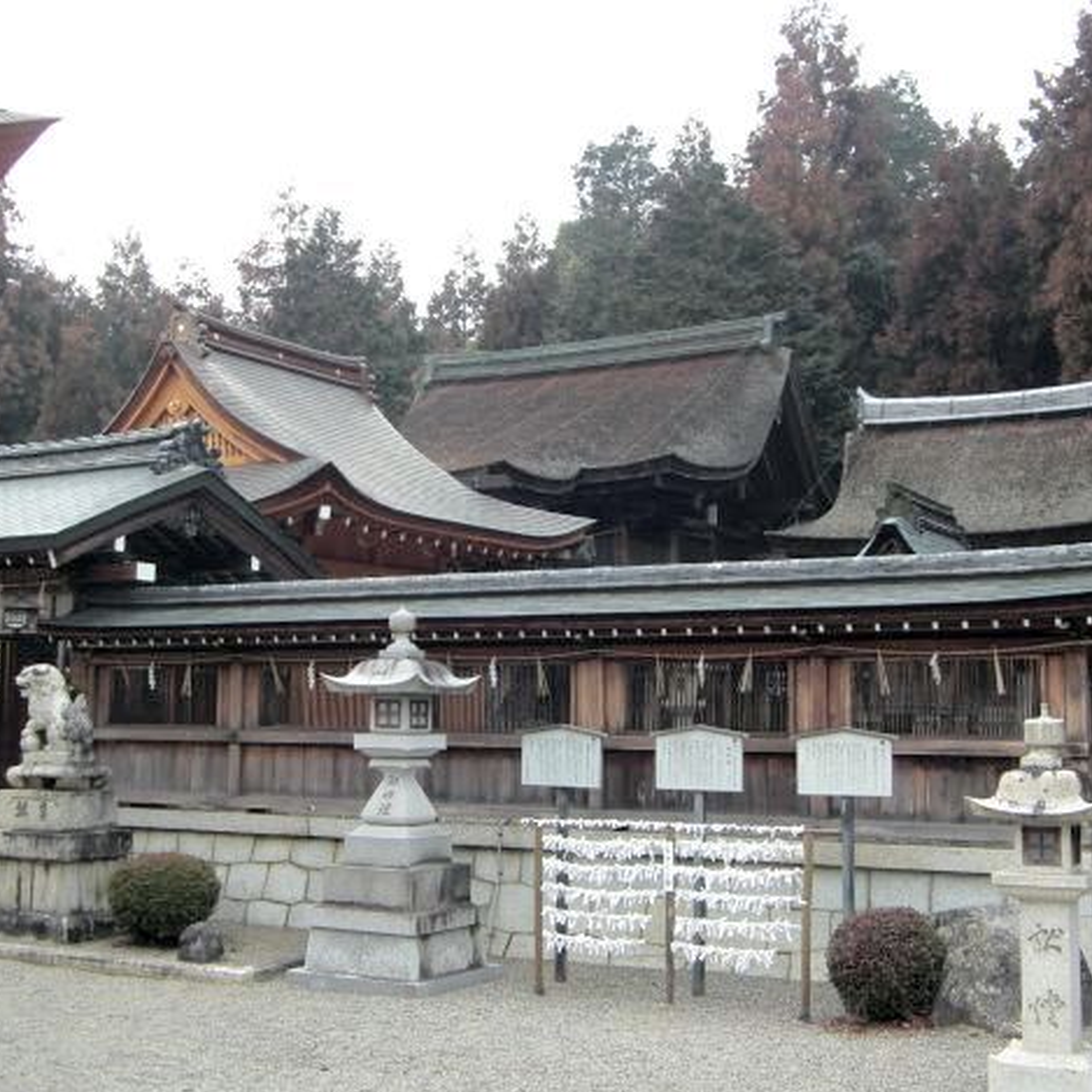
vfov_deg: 36.1
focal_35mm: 47
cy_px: 554
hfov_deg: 36.0
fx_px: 1677
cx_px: 503
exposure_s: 1/80
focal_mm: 6.9
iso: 50
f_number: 3
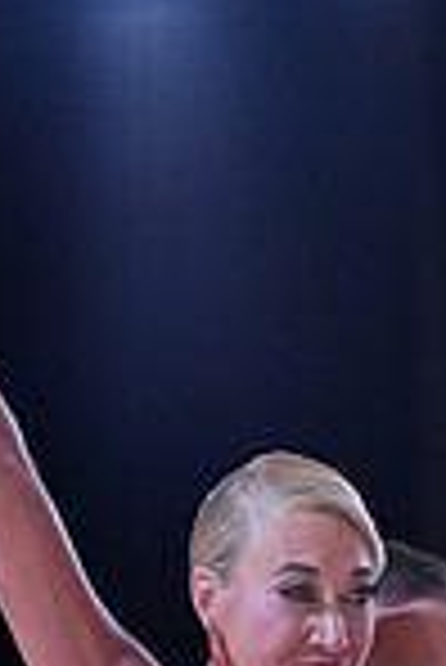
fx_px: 9418
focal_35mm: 508
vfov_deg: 4.0
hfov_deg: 2.7
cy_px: 1224
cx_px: 345
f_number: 4
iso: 500
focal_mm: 130
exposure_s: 1/400
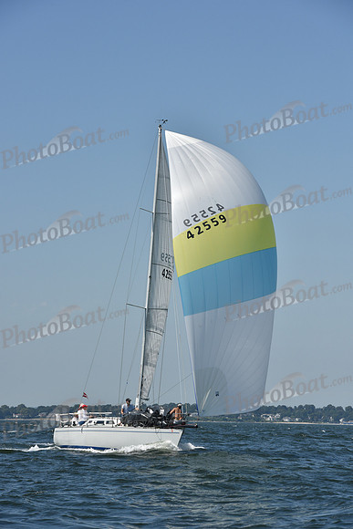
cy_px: 264
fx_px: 1911
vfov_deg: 15.8
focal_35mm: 130
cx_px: 176
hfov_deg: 10.6
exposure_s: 1/1250
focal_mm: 130
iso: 250
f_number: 9
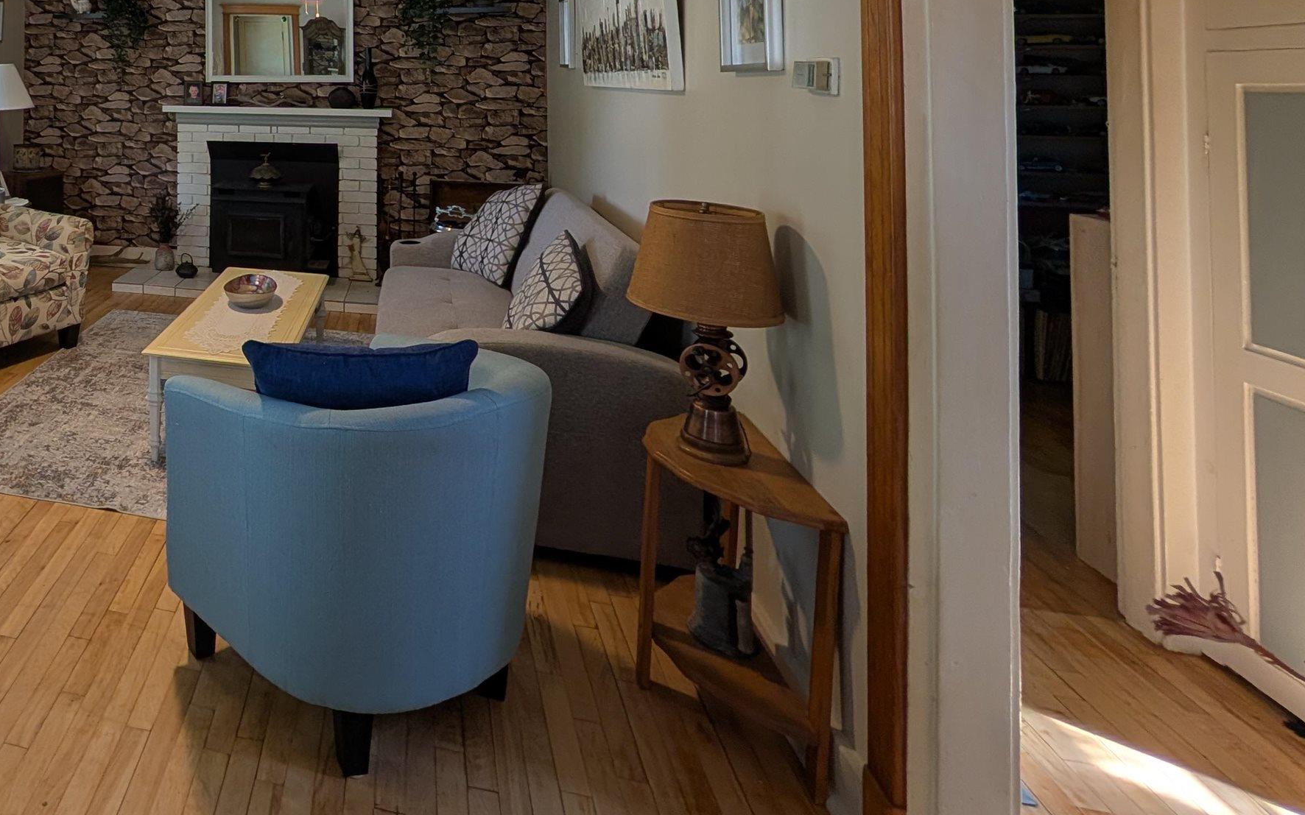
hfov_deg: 68.2
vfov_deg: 48.4
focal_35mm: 22
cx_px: 181
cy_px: 61
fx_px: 782
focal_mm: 2.02
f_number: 1.7
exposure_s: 1/120
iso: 64
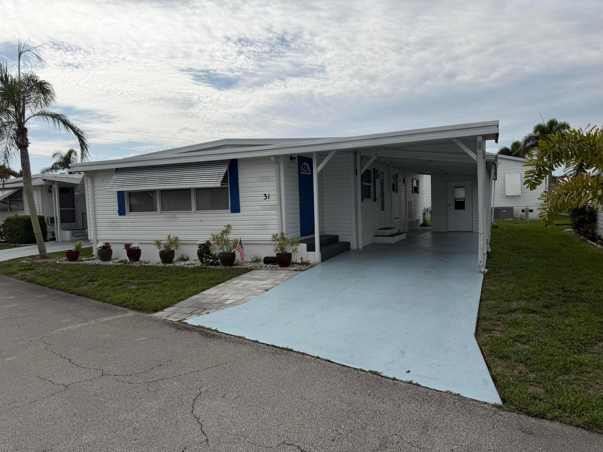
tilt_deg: -3.9
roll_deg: +2.7
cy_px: 226
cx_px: 302
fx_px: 418
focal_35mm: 24
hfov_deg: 71.6
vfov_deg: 56.8
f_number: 1.78
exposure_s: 1/9091
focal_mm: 6.76
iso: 80
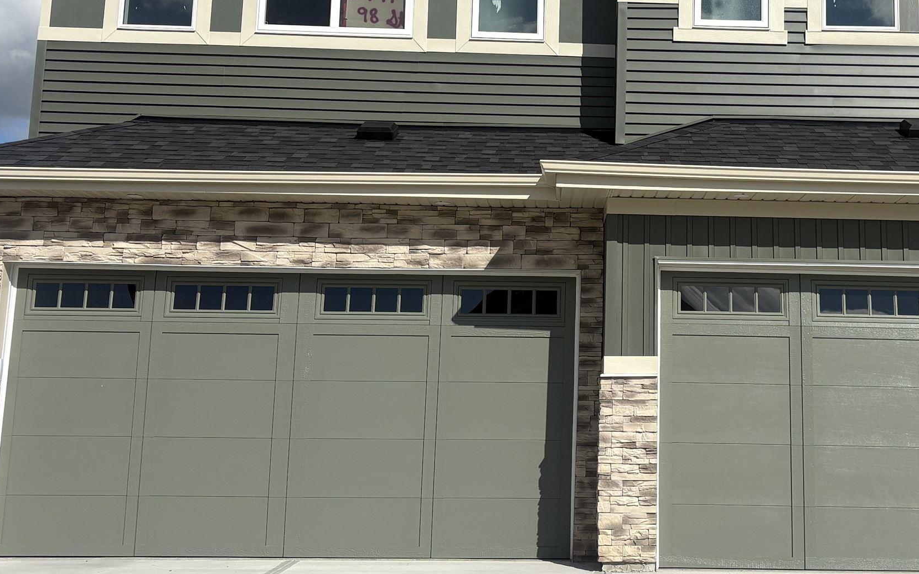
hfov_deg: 38.9
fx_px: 1278
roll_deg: -1.0
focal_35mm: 51
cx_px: 641
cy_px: 194
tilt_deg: +9.2
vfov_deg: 25.2
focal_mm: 5.96
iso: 50
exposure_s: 1/8850
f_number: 1.6
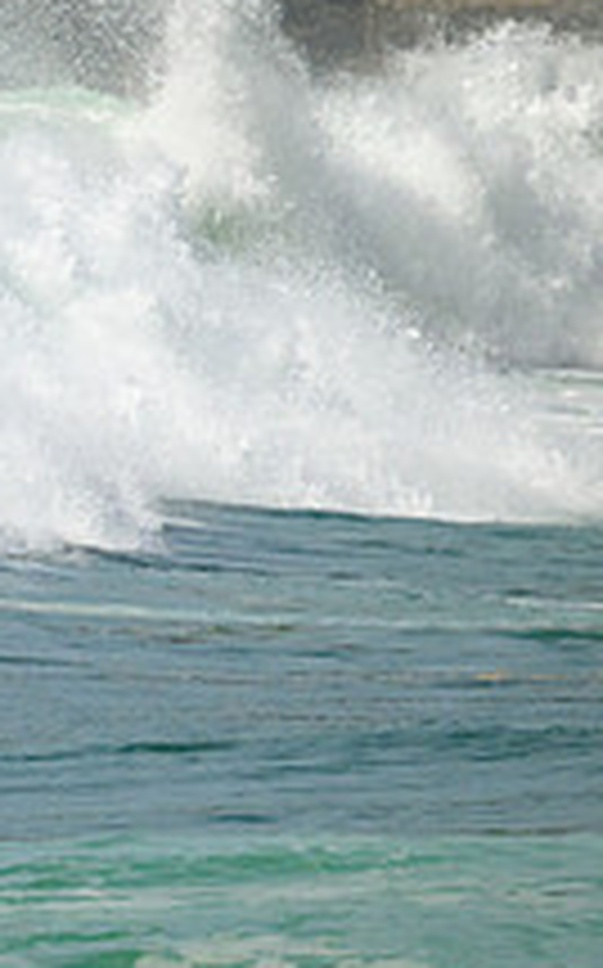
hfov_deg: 0.6
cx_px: -612
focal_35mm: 2204
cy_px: 380
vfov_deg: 1.0
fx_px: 58068
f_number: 11
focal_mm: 800
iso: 720
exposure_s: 1/2500
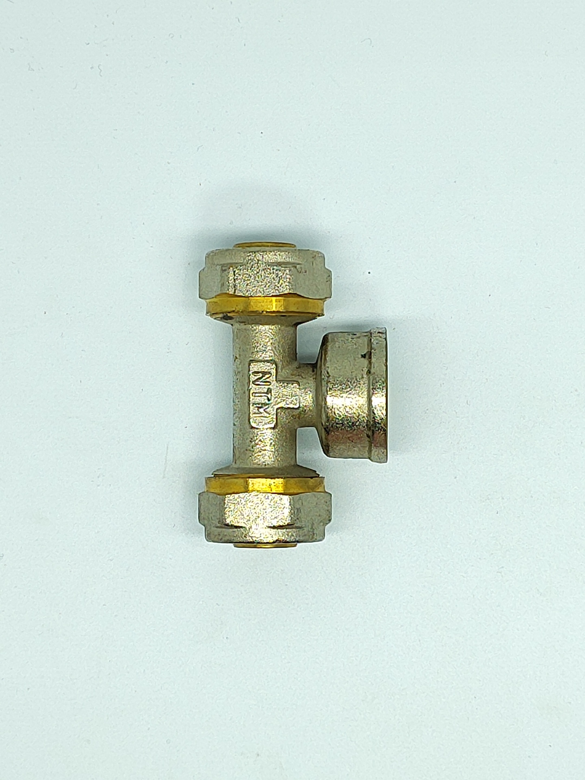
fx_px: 541
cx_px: 292
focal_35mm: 24
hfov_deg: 56.8
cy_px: 390
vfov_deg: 71.6
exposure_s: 1/125
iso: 100
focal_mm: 5.89
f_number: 1.89
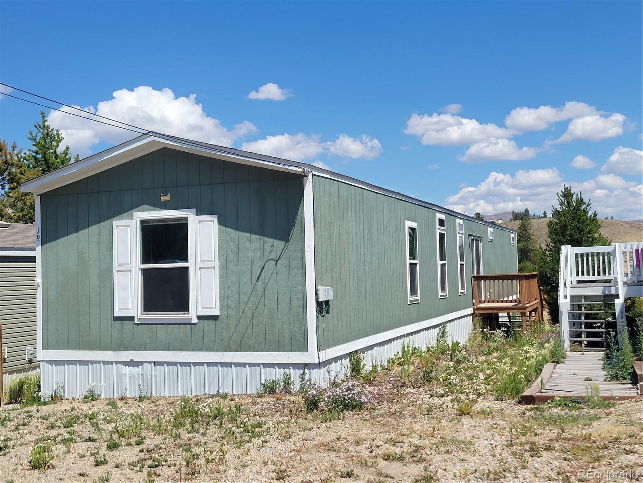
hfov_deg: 67.3
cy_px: 242
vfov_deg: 53.1
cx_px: 322
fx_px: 483
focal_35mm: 26
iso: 40
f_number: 1.8
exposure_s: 1/3001
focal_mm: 5.4
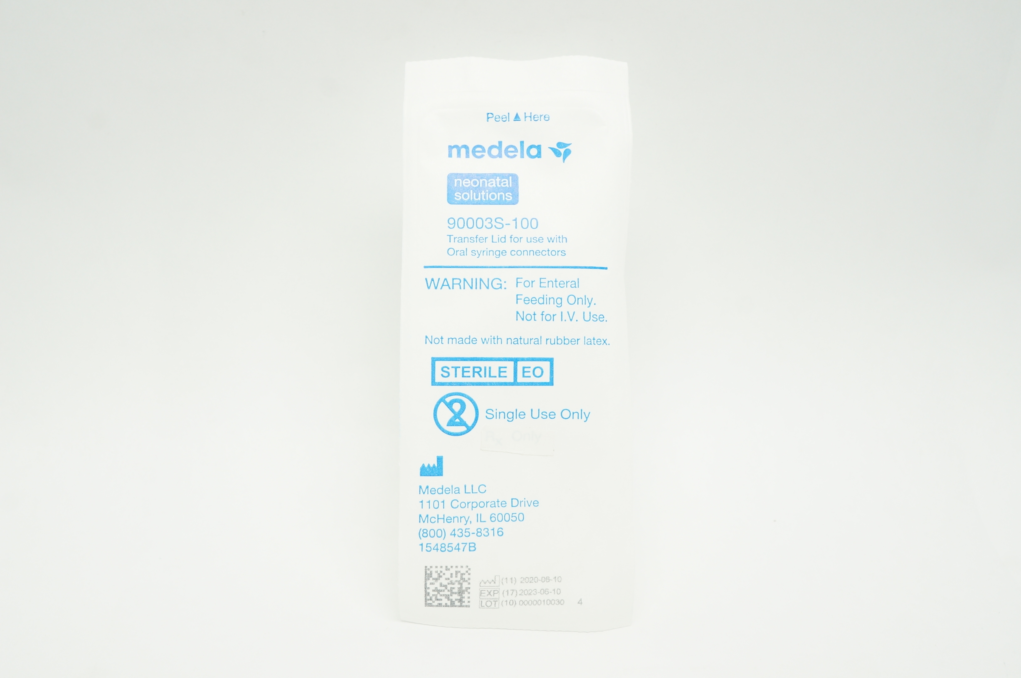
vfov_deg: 34.1
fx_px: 1105
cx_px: 510
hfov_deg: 49.6
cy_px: 339
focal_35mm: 39
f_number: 8
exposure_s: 1/30
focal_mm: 26
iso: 400
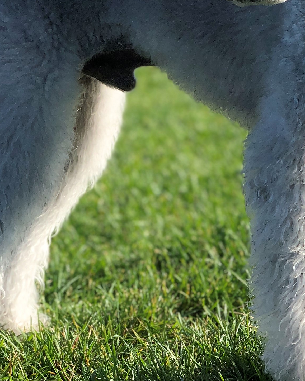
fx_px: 1456
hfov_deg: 12.0
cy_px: 20
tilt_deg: -2.6
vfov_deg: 14.7
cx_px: 196
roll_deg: +3.0
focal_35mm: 129
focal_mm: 6
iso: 16
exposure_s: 1/787
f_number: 2.4
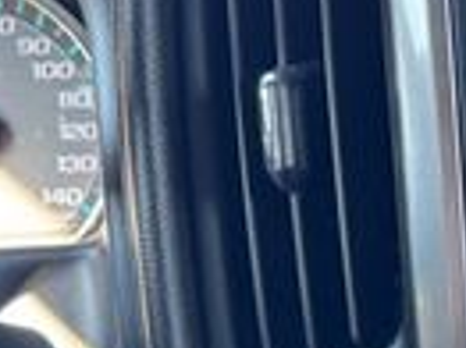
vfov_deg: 12.3
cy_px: 430
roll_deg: +3.0
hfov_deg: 14.8
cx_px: 822
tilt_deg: -22.9
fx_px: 1574
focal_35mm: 117
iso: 200
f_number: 1.78
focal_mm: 6.76
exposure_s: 1/103
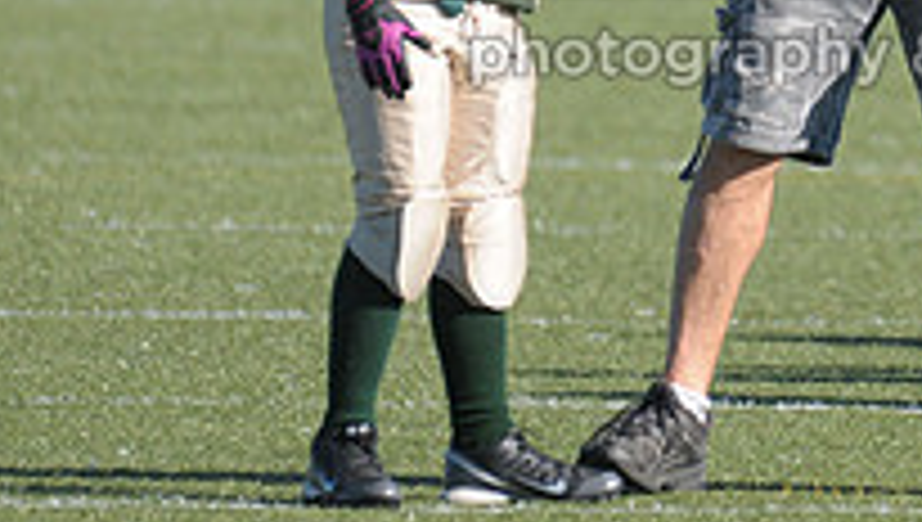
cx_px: 926
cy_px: -110
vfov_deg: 0.9
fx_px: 32538
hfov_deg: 1.6
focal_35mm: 1329
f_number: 4
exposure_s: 1/3200
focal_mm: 300
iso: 640
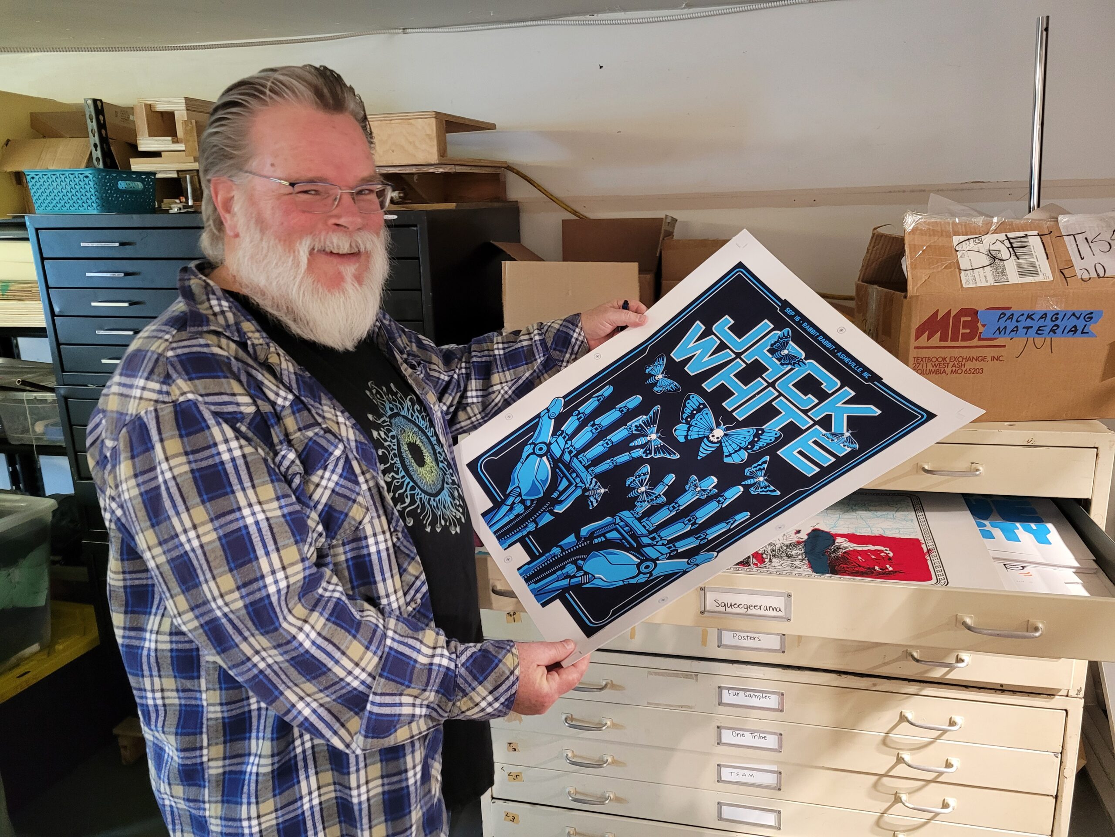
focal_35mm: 26
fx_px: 837
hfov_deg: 67.3
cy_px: 418
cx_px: 558
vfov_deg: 53.1
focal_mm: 5.4
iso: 640
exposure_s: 1/40
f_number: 1.8
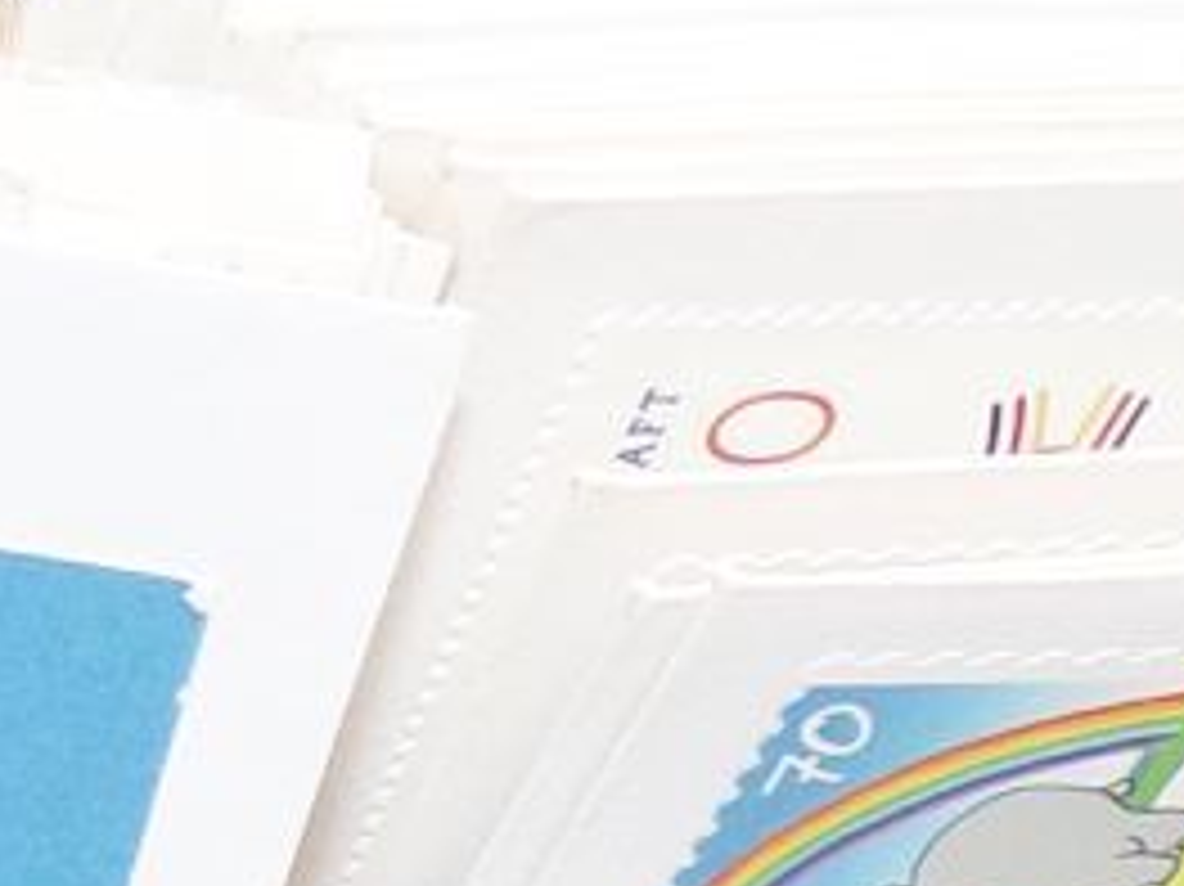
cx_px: -795
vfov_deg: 8.1
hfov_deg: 11.1
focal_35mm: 168
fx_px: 5744
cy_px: 2109
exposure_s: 1/58
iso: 80
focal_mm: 4.3
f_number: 3
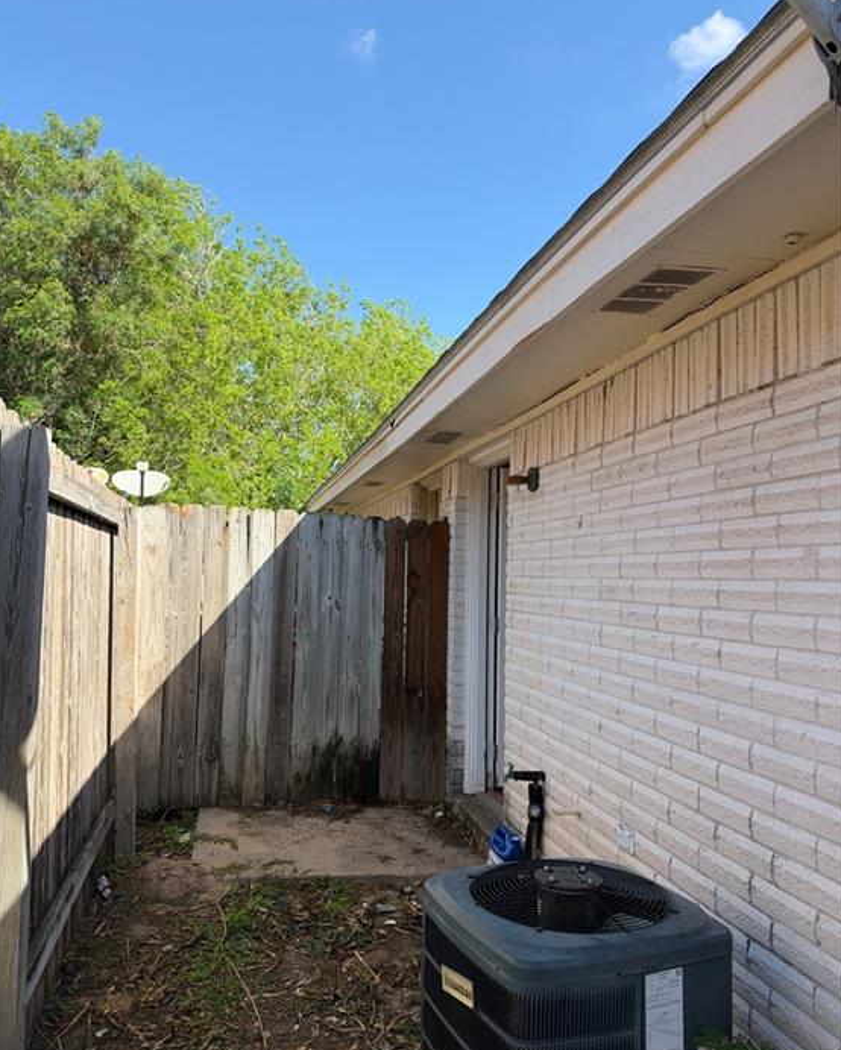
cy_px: 551
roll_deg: -0.9
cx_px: 408
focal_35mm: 26
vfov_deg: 66.0
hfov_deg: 54.9
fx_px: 809
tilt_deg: +3.5
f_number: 1.8
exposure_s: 1/1642
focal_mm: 6.93
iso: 64
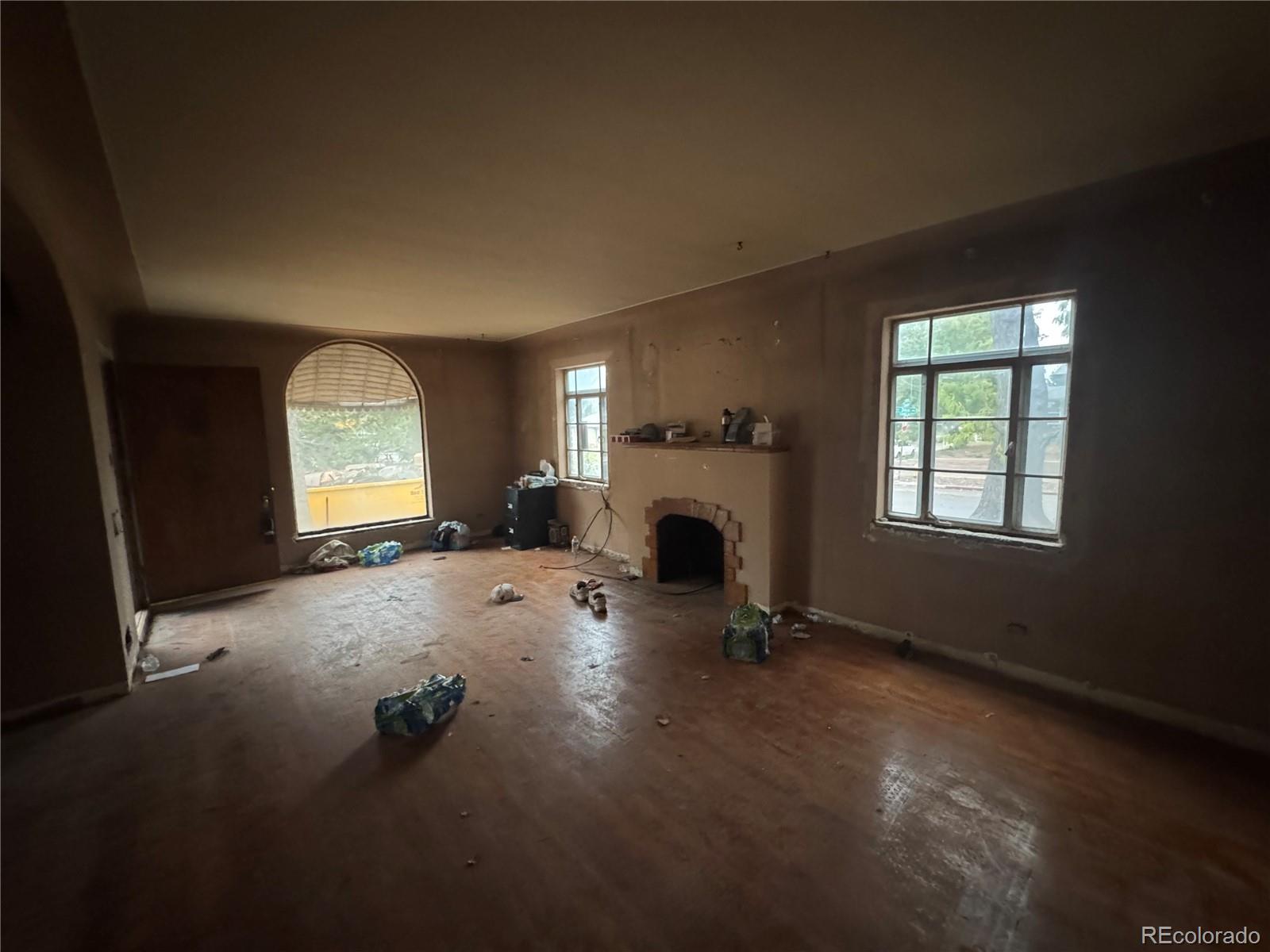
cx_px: 635
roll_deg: +2.4
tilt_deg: -5.9
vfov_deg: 85.7
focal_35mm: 14
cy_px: 476
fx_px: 514
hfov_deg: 102.1
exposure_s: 1/40
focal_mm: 2.22
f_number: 2.2
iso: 1250
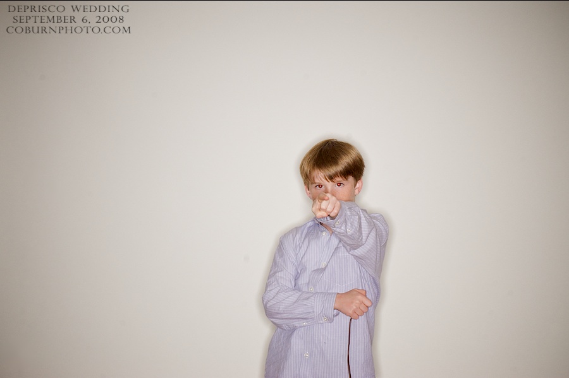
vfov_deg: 22.6
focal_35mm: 60
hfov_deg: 33.4
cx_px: 284
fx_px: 948
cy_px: 189
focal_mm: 40
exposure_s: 1/250
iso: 200
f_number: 16
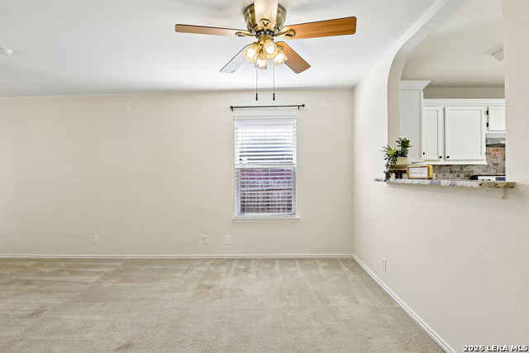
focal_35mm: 17
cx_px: 264
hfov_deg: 93.3
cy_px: 176
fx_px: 250
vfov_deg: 70.5
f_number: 8
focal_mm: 17
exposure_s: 1/50
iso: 400
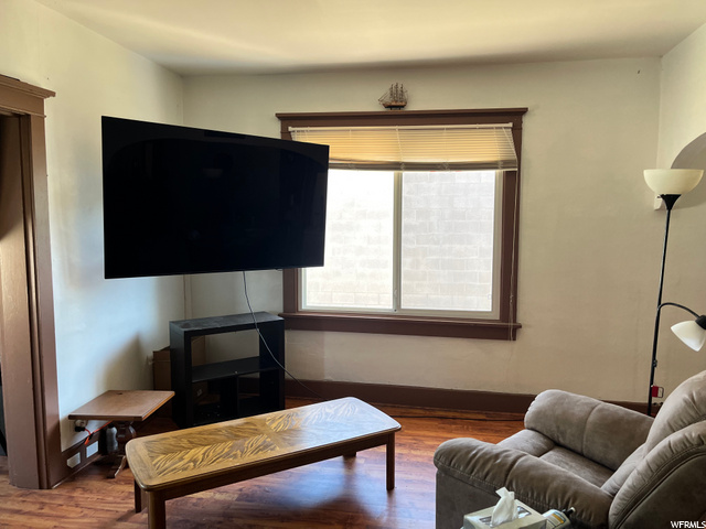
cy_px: 264
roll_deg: -0.5
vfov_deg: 53.1
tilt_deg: -5.2
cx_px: 353
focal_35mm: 26
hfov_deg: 67.3
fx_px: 530
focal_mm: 5.1
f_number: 1.6
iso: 125
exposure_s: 1/121
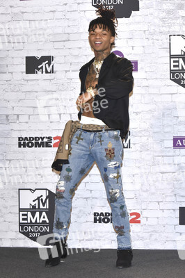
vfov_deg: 10.3
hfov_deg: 6.9
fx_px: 1544
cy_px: 139
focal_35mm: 200
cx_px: 92
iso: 2000
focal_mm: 200
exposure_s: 1/250
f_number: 6.3
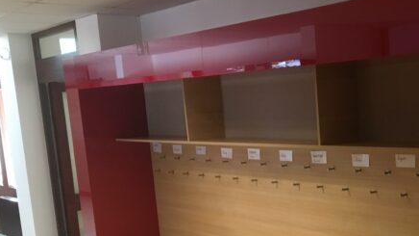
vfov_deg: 20.2
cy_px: 219
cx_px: 350
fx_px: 644
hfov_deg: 34.6
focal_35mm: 58
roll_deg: +3.1
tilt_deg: -11.1
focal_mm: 4.15
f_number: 2.2
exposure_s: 1/33
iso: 200
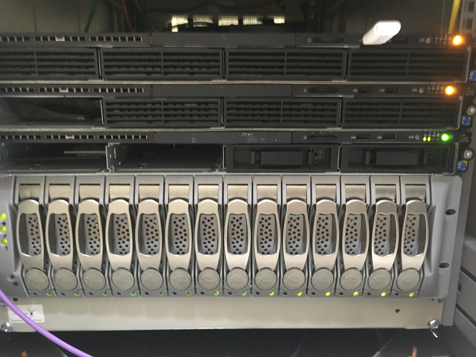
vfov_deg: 48.2
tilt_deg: -12.9
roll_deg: -1.1
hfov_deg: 61.7
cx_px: 238
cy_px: 178
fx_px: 399
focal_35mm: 29
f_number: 2.2
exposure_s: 1/17
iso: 400
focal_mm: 4.15
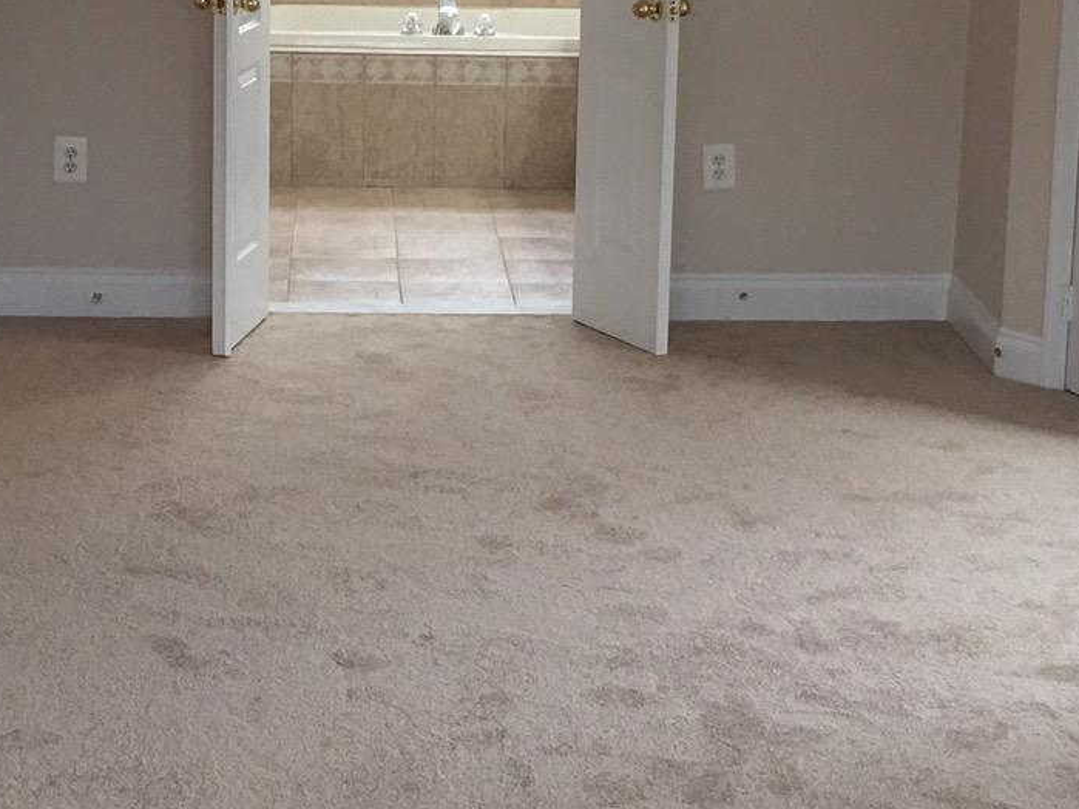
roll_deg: -1.9
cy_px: 292
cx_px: 571
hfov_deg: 23.0
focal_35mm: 85
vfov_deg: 17.3
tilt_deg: -12.0
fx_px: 2649
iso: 40
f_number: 2.2
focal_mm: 4.15
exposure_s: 1/30
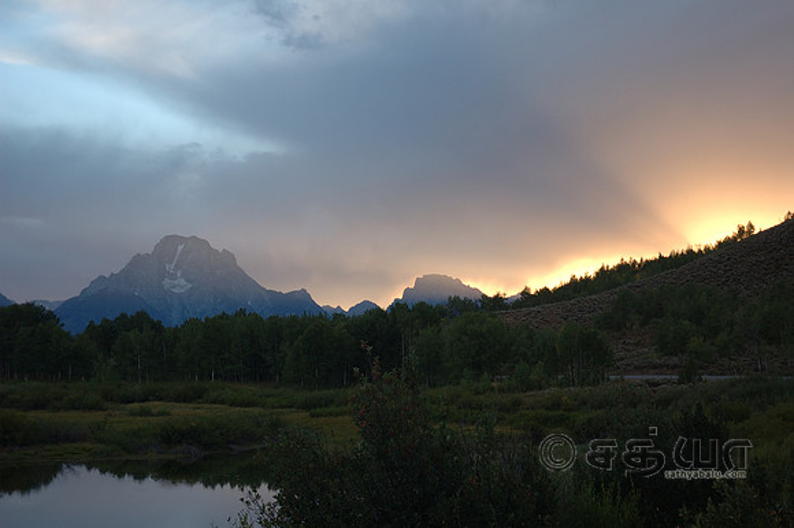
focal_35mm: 60
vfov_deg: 22.6
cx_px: 397
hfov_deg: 33.4
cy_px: 264
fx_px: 1323
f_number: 4.5
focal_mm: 40
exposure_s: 1/40
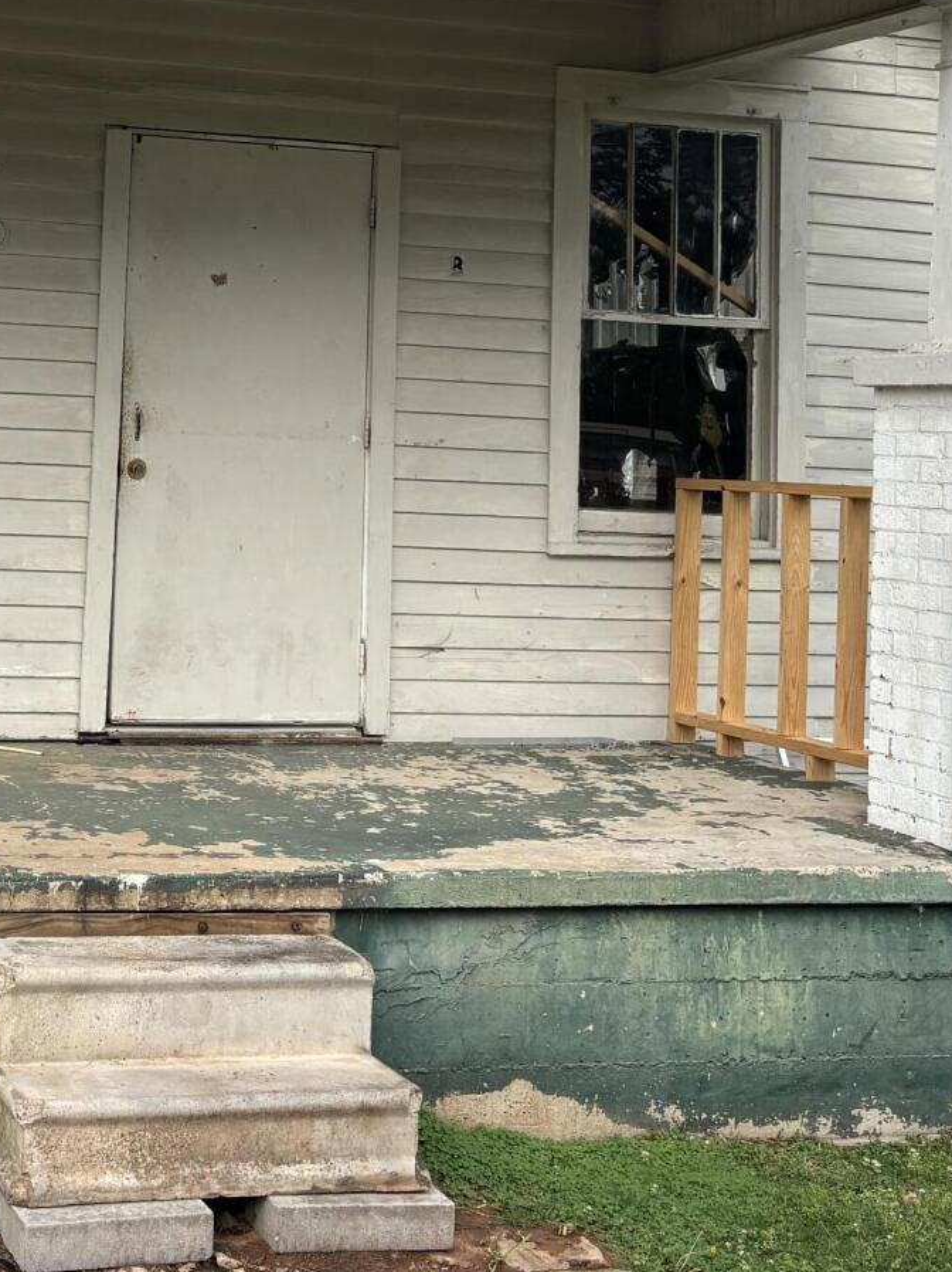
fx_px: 2128
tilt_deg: +4.9
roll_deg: -3.4
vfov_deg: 32.2
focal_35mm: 58
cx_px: 50
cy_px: 218
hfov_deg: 24.3
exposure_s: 1/831
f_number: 1.6
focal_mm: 5.96
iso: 50
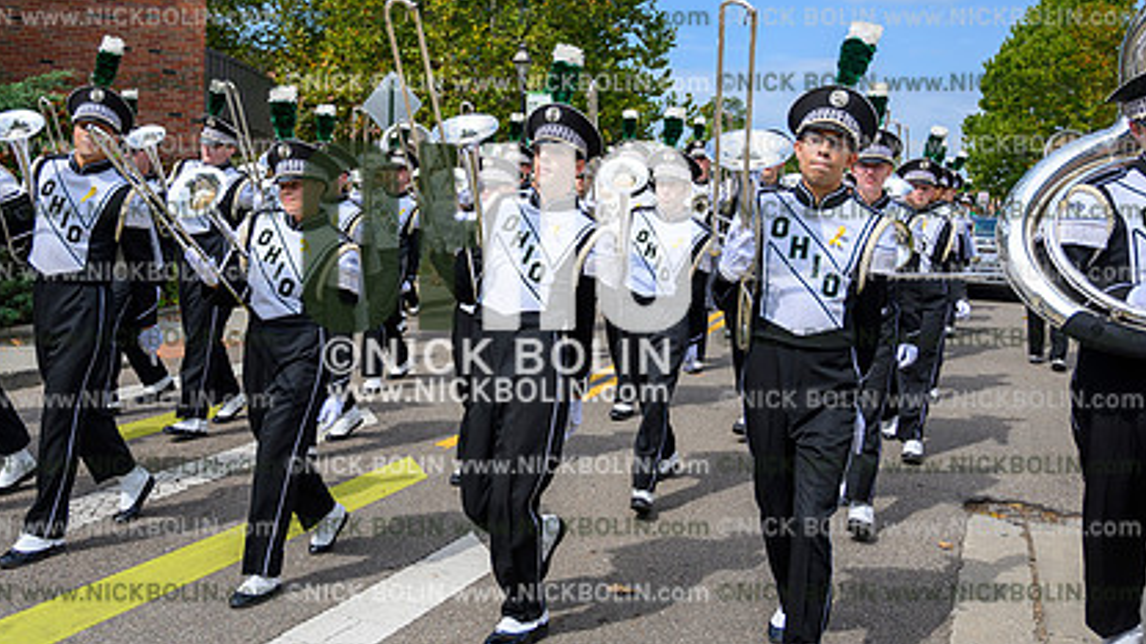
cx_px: 496
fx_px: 1064
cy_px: 272
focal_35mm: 35
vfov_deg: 33.7
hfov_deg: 56.4
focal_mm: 24
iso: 100
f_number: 4
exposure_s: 1/1250
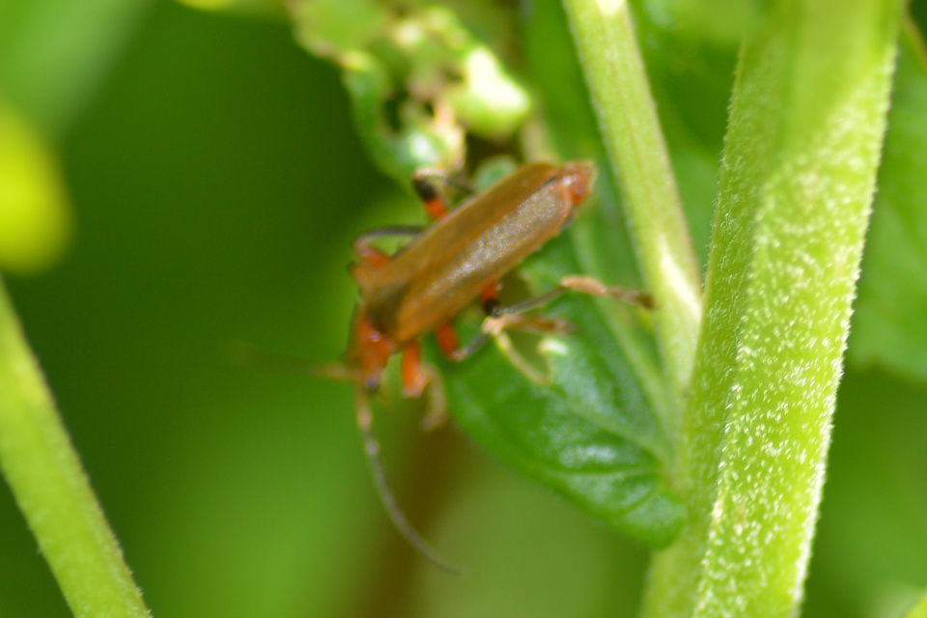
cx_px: 464
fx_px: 3862
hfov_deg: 13.7
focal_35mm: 150
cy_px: 309
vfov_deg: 9.1
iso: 100
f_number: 3.8
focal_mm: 100
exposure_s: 1/200
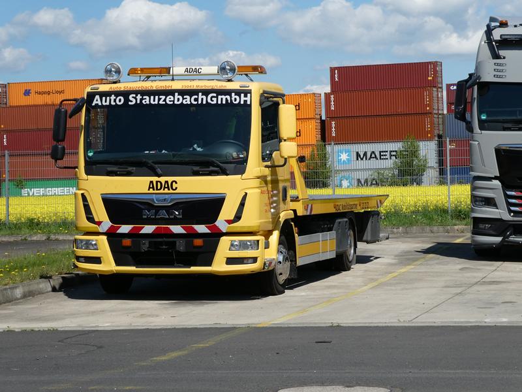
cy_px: 196
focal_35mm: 106
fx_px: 1598
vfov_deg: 14.0
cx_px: 261
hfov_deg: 18.5
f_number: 5.1
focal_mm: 19
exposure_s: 1/640
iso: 80
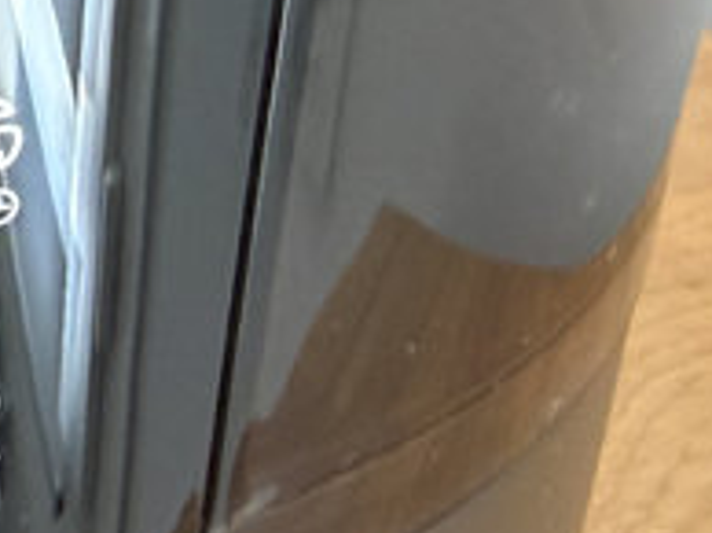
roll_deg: +0.3
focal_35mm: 99
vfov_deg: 14.9
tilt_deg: -37.1
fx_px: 2034
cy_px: 338
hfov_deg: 18.9
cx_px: -117
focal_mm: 2.22
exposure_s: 1/60
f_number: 2.2
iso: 400
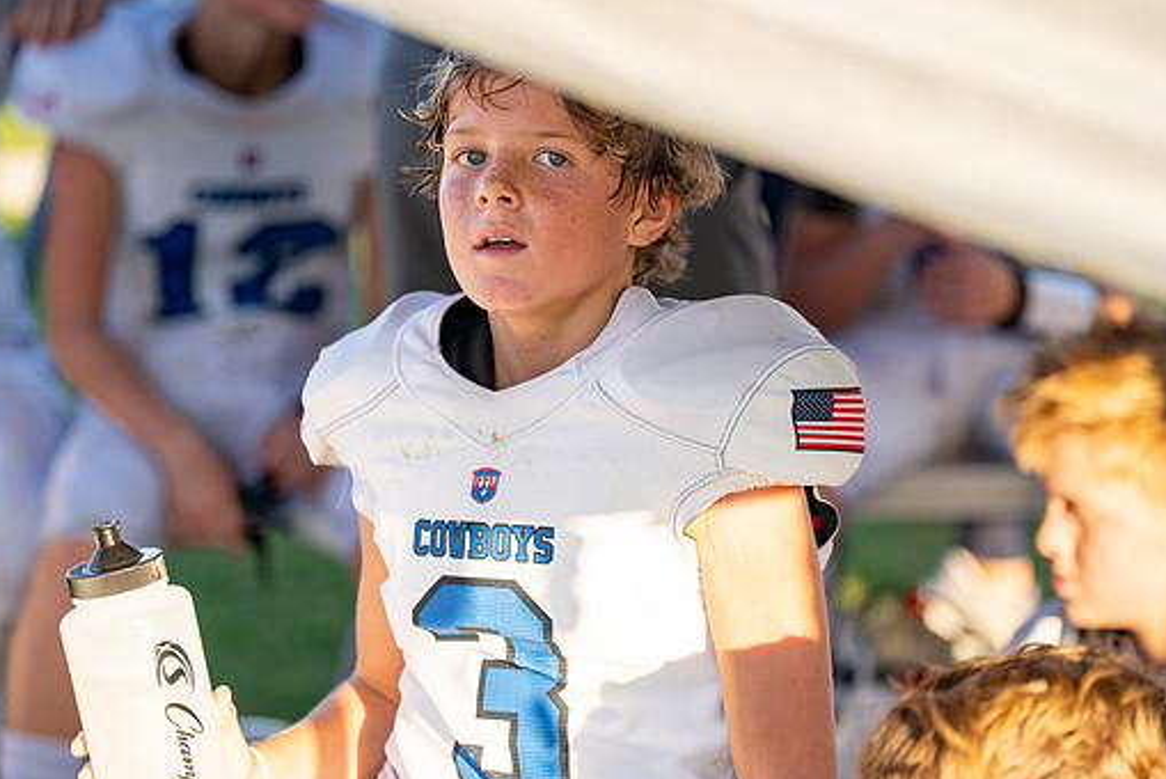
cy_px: 380
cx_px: 543
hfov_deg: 11.7
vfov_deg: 7.8
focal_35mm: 176
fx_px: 5703
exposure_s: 1/1250
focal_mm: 143
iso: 320
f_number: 2.8
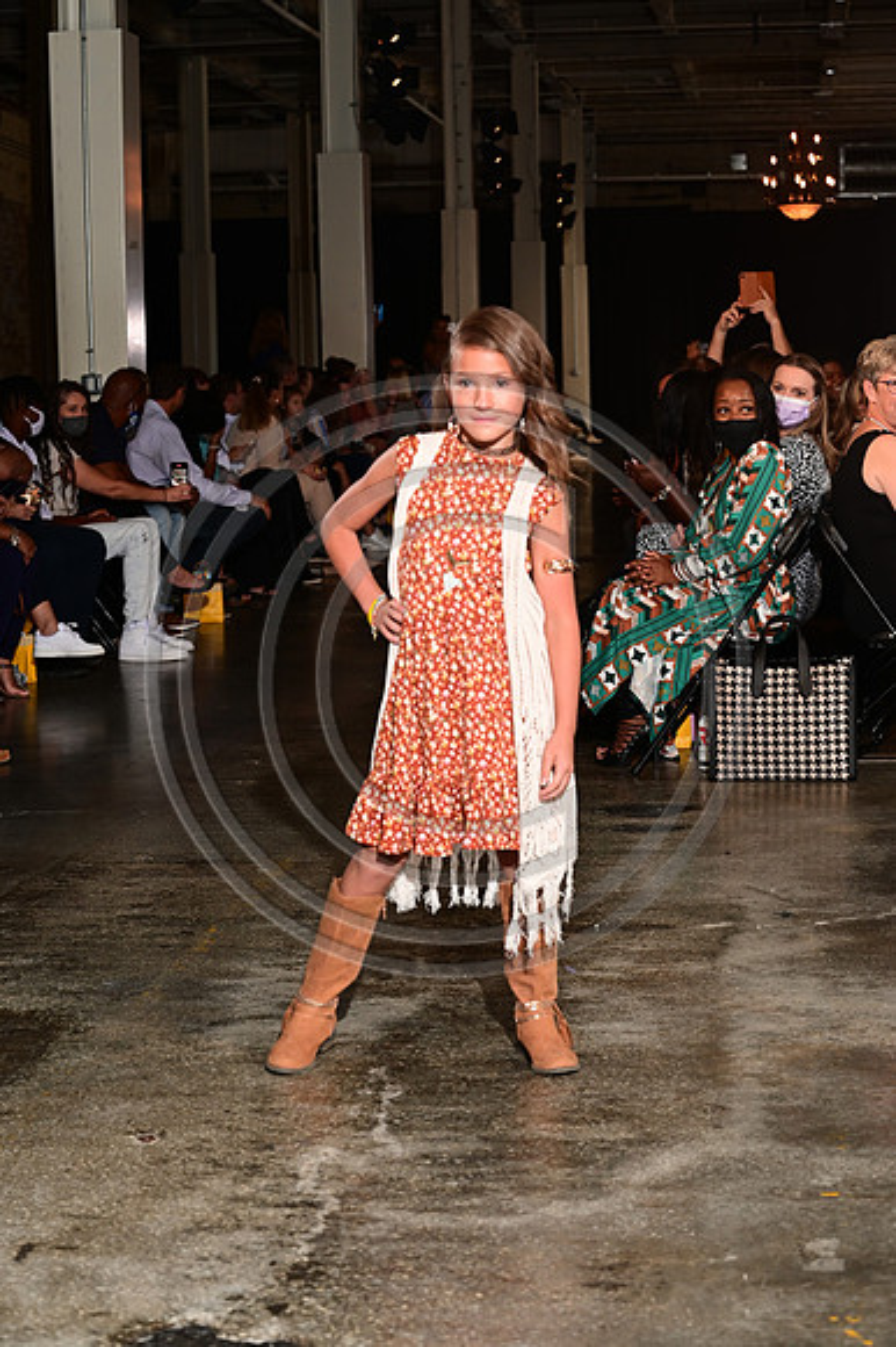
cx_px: 448
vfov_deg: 28.9
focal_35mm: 70
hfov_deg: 19.4
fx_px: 2616
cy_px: 674
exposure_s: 1/125
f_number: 6.3
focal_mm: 70
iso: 1000
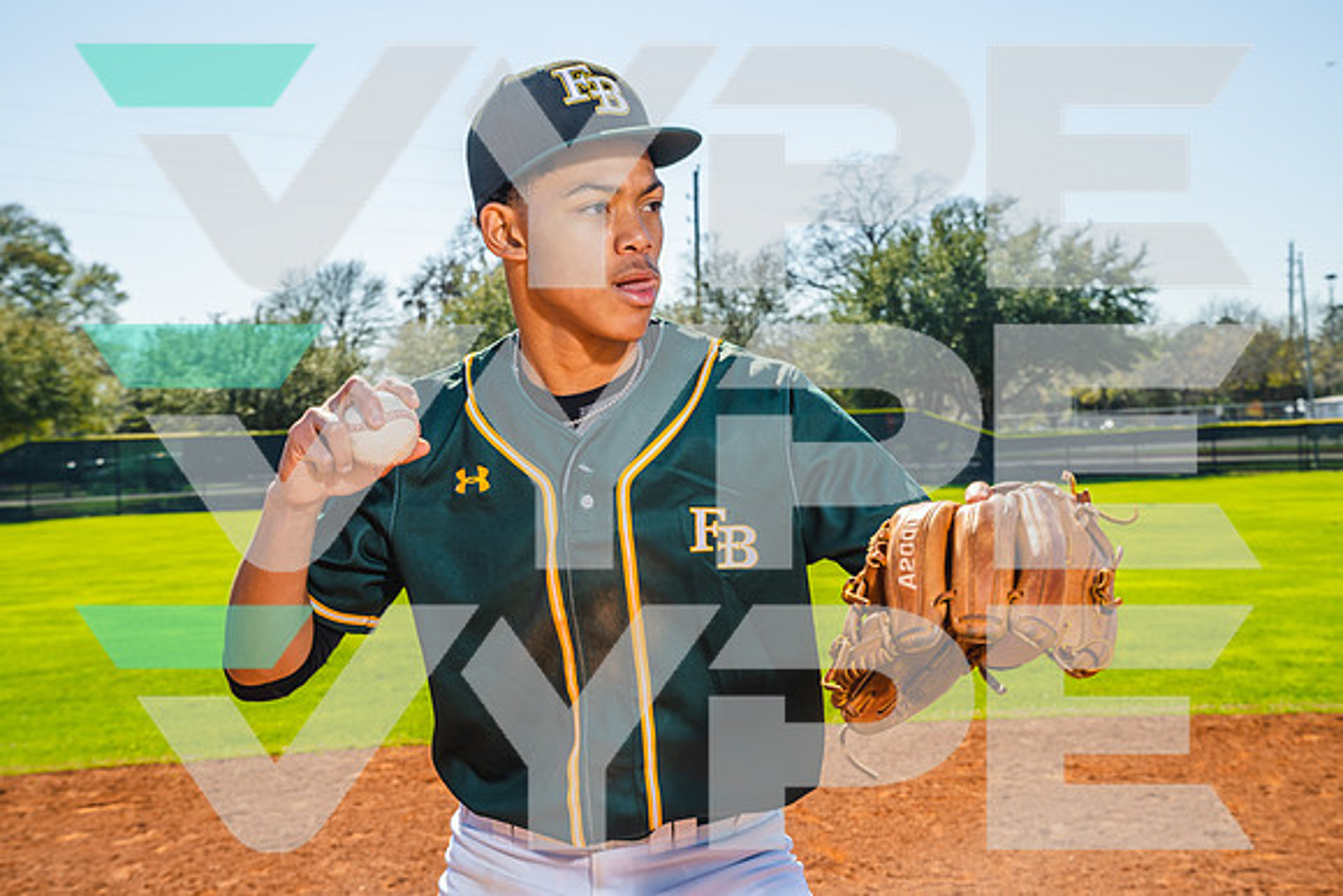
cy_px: 448
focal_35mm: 54
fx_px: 2015
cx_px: 672
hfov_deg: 36.9
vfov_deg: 25.1
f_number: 9
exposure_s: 1/125
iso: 100
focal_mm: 54
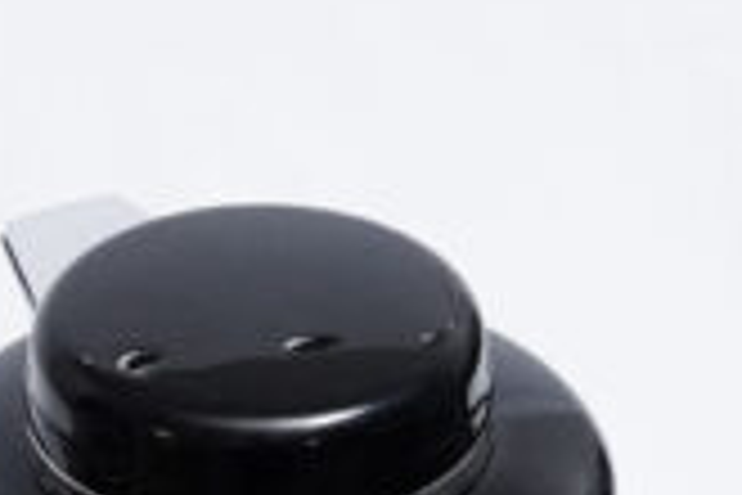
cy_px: 947
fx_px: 4534
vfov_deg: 6.1
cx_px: 211
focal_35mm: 220
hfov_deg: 9.3
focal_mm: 35
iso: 3200
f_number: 10
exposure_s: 1/125
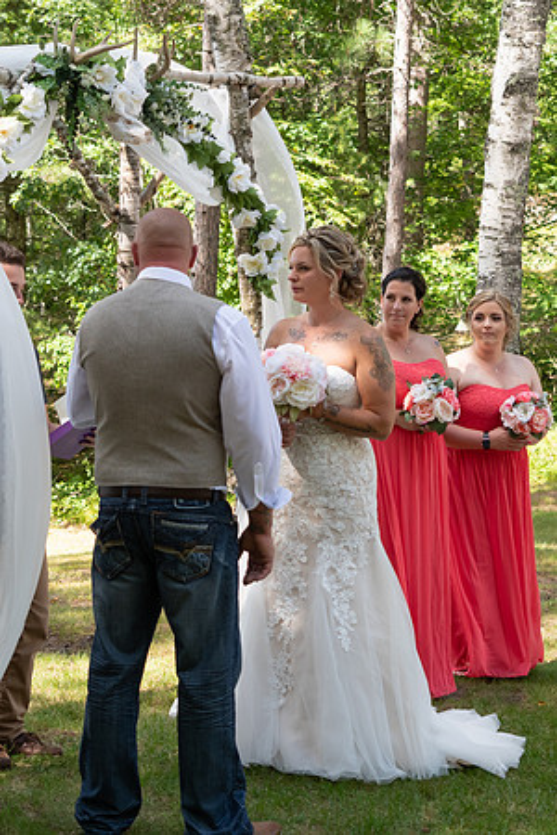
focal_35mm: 82
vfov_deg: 24.8
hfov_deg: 16.7
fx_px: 1901
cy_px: 388
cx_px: 231
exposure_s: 1/800
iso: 400
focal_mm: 34
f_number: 4
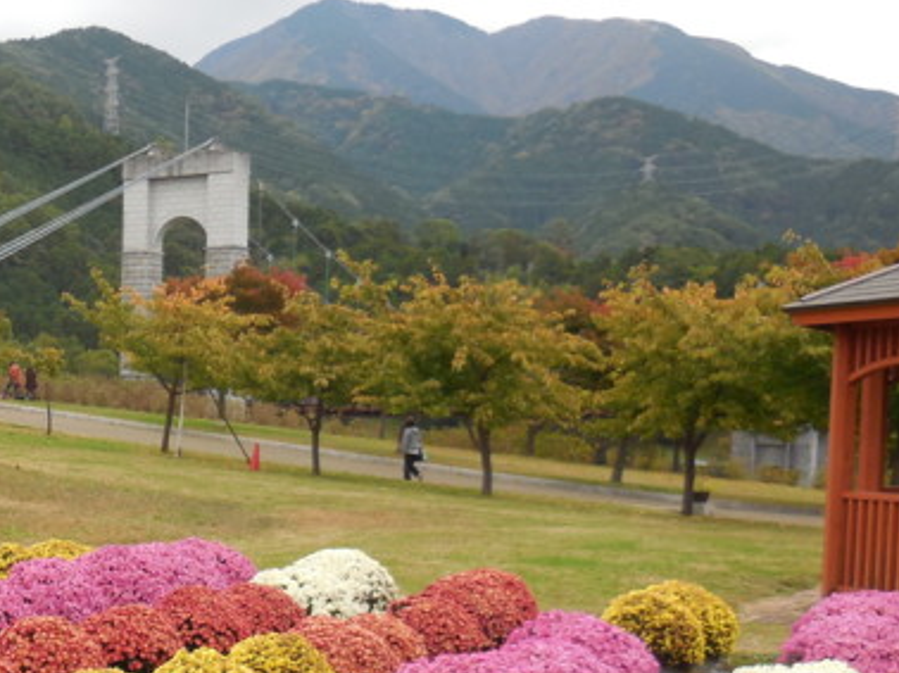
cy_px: 580
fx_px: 1869
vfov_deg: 20.1
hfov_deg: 25.7
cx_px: -7
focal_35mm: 72
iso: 125
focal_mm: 6.1
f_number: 3.4
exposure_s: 1/250
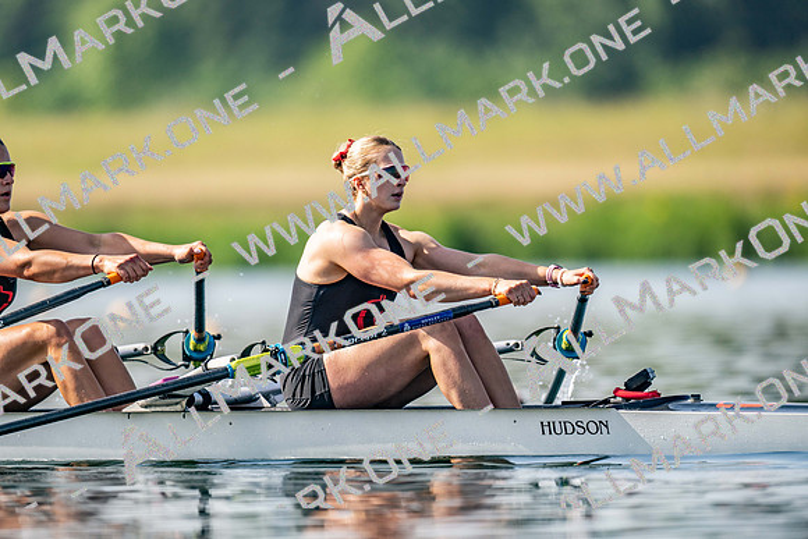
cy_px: 270
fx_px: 13469
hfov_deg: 3.4
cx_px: 404
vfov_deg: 2.3
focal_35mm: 600
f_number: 4
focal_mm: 600
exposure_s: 1/2500
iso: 200
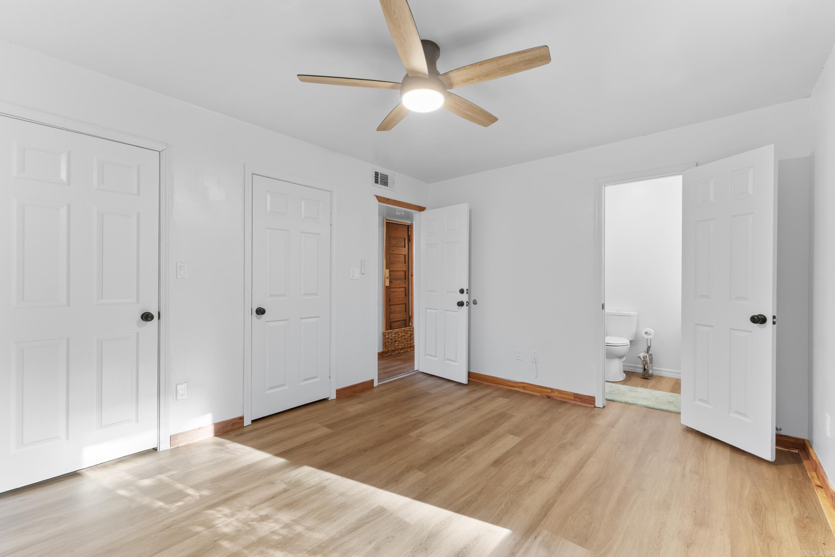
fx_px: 348
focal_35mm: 15
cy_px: 278
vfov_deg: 77.3
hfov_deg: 100.4
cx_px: 418
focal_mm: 10
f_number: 9
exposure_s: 1
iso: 160
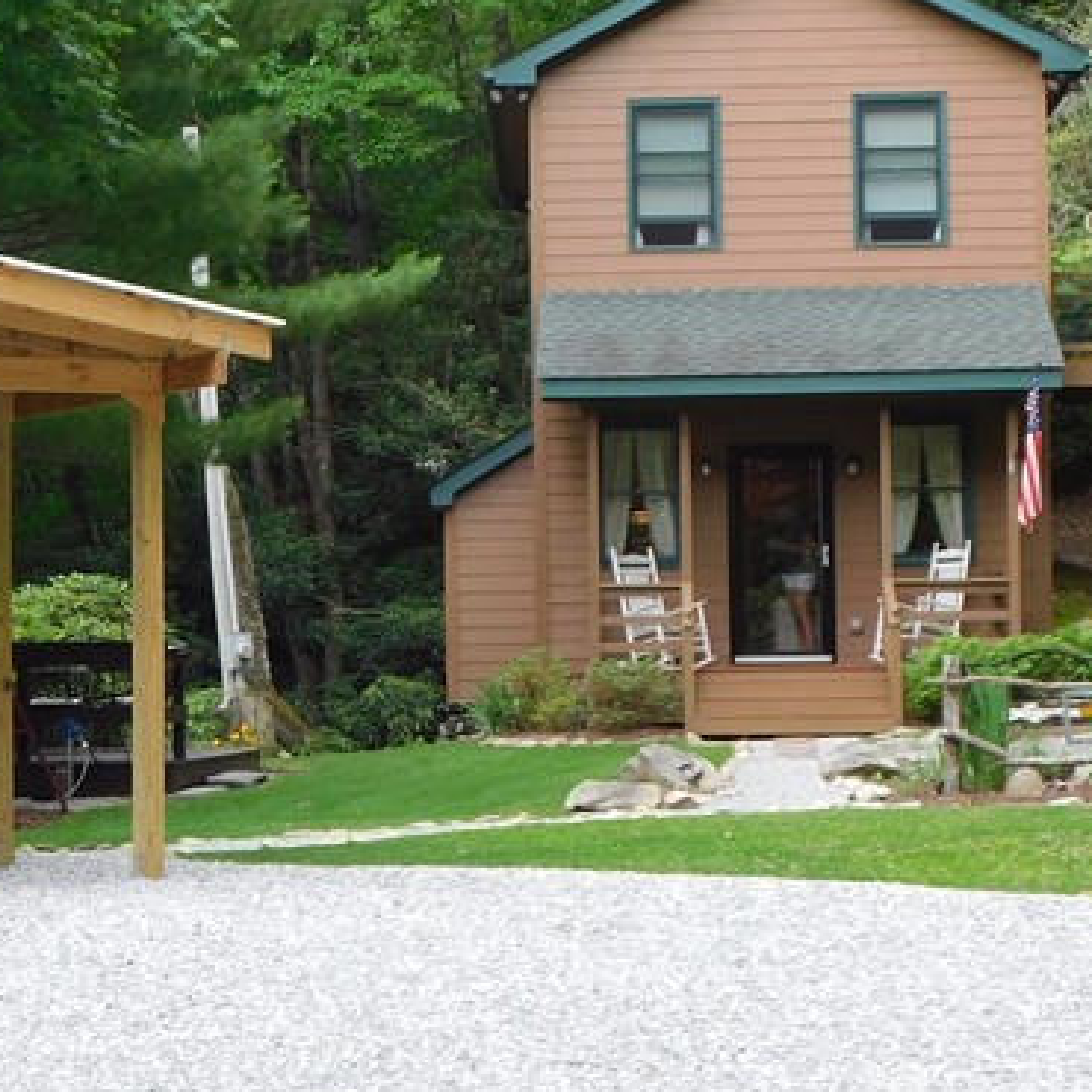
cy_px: 469
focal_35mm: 110
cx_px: 121
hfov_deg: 15.7
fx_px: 3926
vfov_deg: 15.8
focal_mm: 8
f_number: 3.7
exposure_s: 1/40
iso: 125
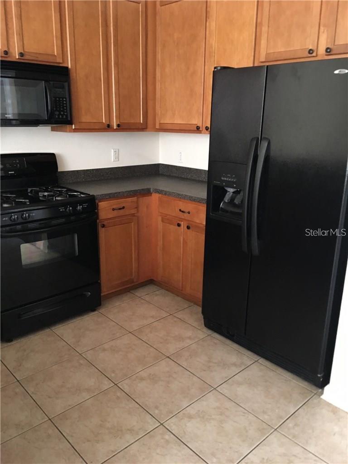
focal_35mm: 29
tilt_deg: -15.2
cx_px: 174
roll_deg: -1.5
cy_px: 232
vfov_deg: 61.7
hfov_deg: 48.2
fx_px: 389
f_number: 2.2
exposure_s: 1/4
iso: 100
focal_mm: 4.15
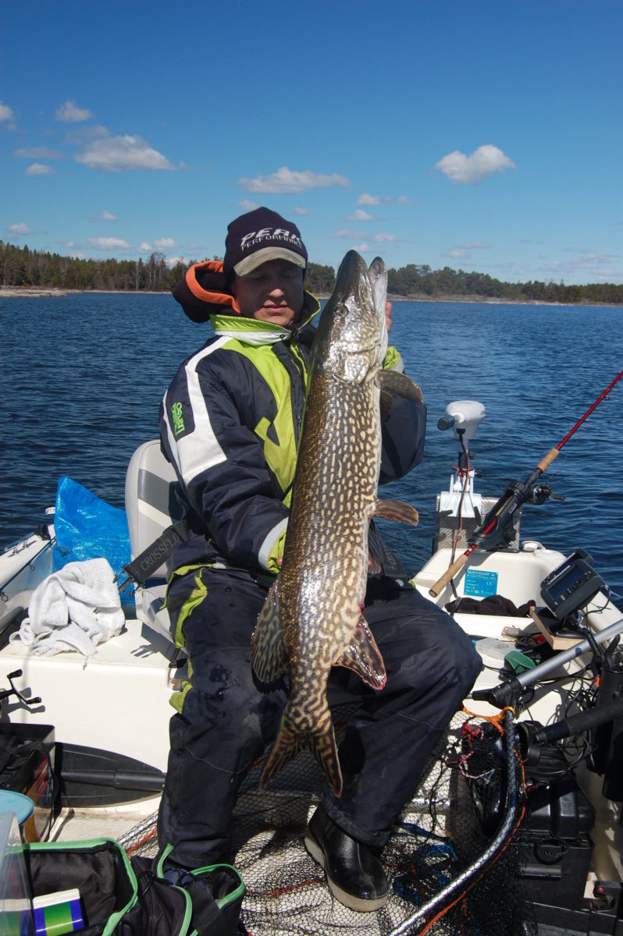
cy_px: 468
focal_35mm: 39
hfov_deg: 34.2
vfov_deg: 49.6
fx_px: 1014
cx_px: 312
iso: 200
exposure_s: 1/250
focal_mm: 26
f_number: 8
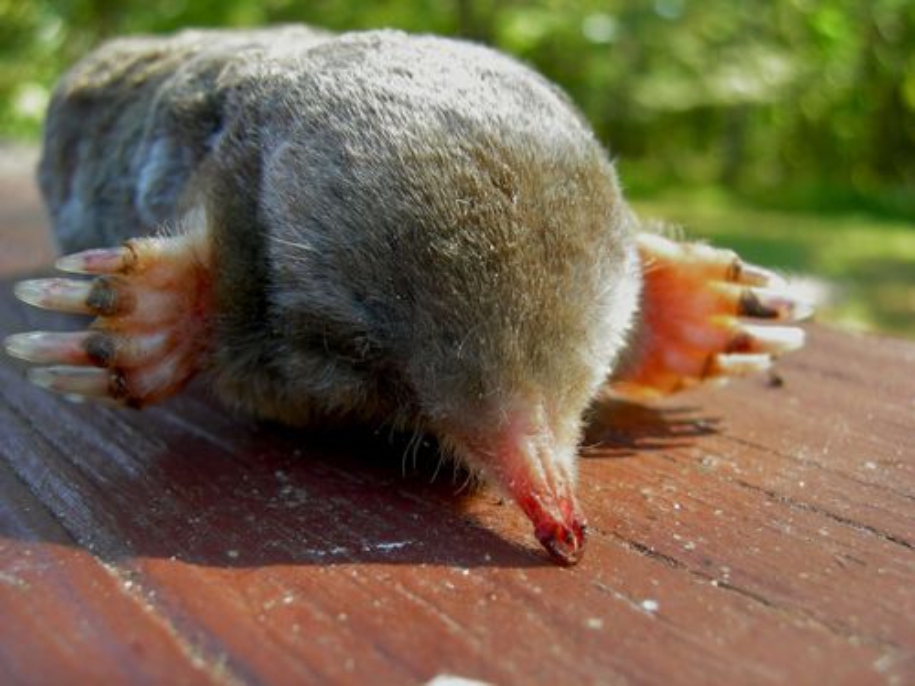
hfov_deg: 49.0
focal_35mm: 38
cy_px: 343
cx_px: 458
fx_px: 1004
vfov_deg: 37.7
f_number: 3.5
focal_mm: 8
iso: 64
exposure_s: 1/21.8
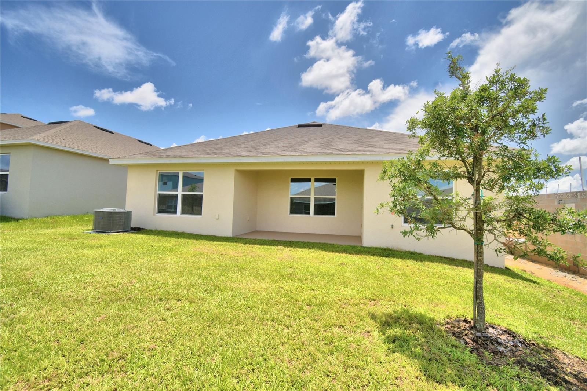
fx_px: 245
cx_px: 294
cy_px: 196
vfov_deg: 77.3
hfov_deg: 100.4
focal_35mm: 15
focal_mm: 10
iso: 100
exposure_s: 1/1600
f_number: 4.5
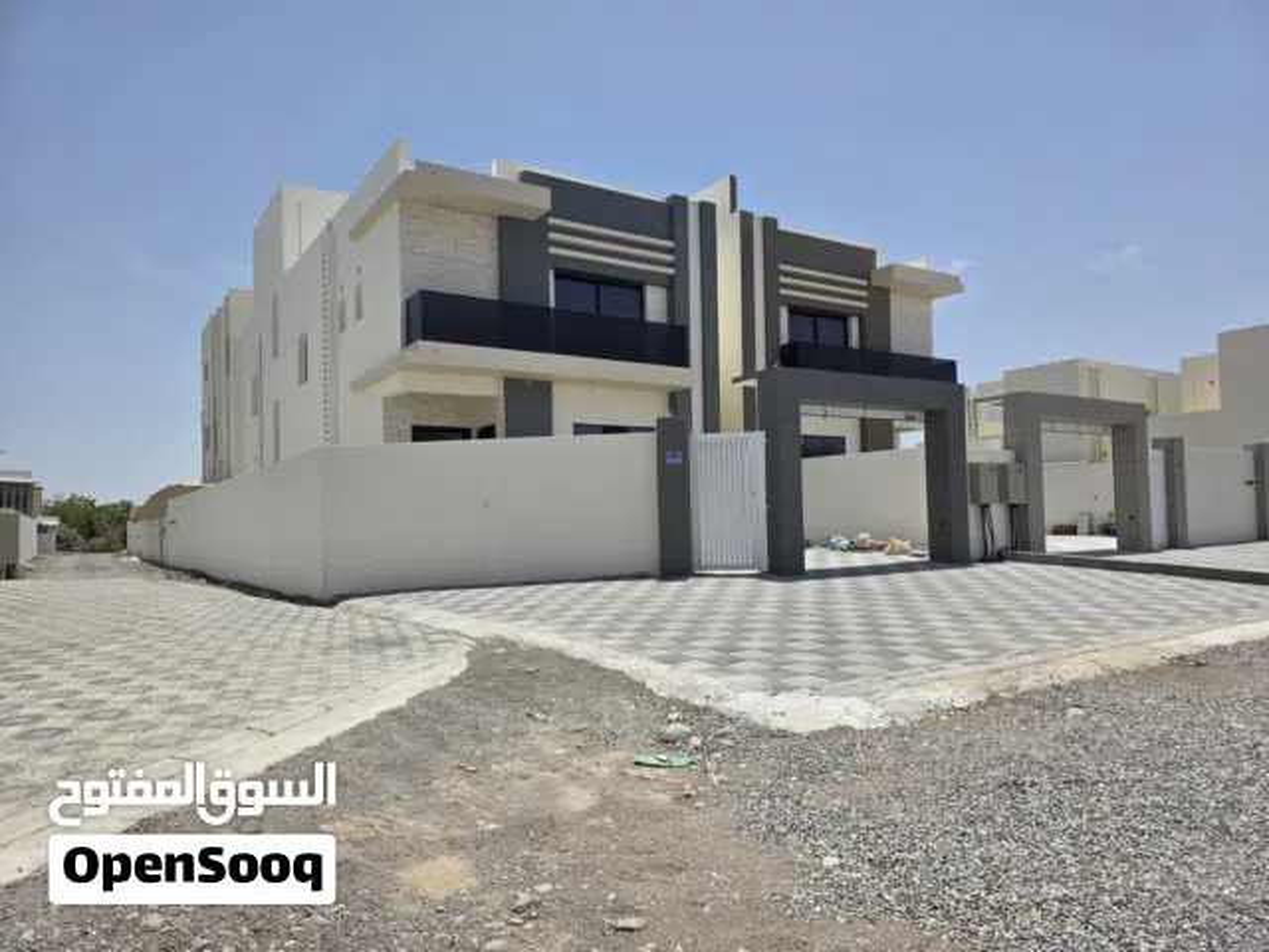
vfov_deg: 58.9
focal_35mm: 23
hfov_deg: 73.9
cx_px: 634
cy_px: 476
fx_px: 843
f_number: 1.7
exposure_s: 1/7944
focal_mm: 6.3
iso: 64
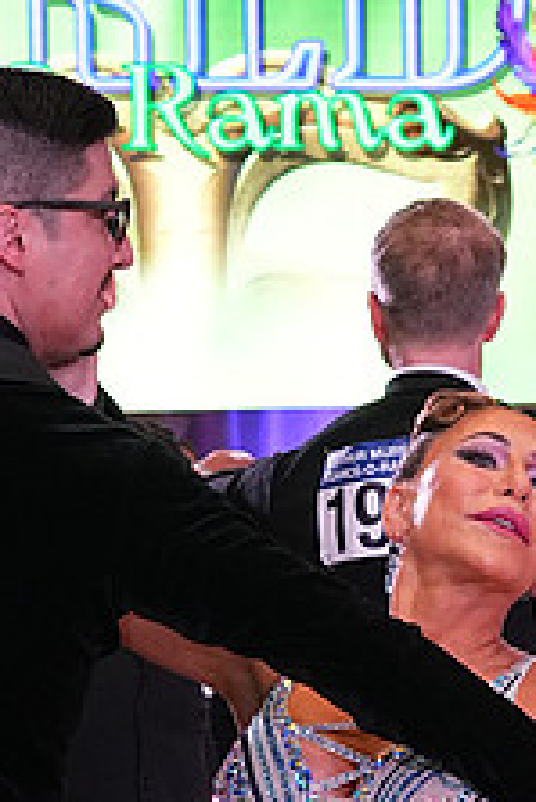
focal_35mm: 244
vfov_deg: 8.3
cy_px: 1014
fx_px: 5440
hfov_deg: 5.6
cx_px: 282
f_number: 7.1
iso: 2500
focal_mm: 63
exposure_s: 1/250
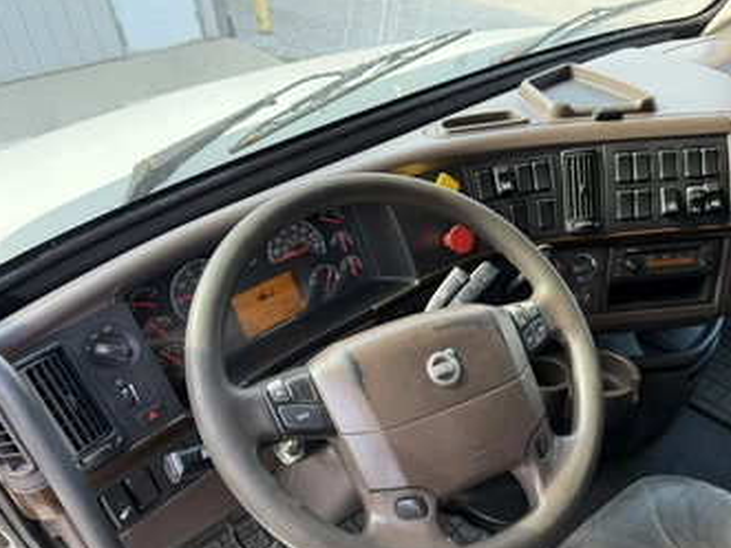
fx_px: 612
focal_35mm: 29
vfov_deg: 48.1
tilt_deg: -36.1
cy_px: 307
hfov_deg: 61.2
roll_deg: +4.6
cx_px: 433
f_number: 1.78
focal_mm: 6.76
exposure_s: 1/194
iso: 125
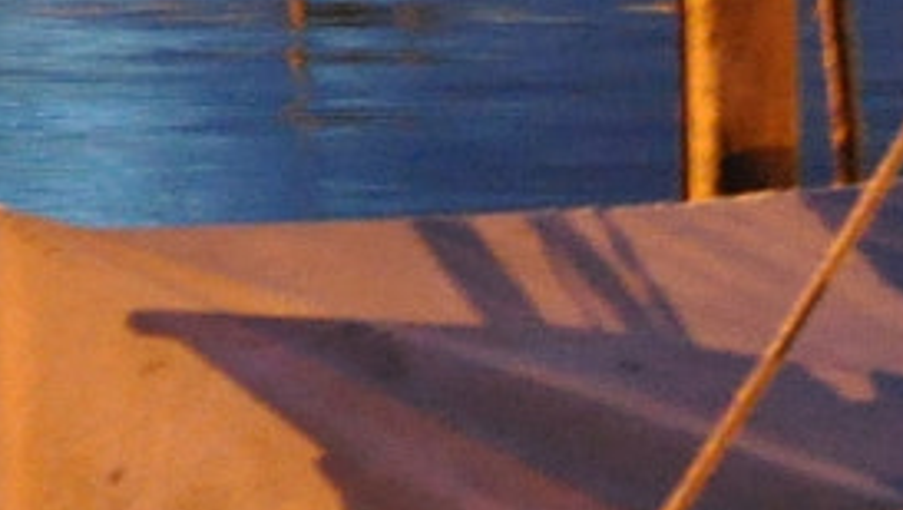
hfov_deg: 7.4
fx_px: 6206
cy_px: -255
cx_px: -1730
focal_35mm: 259
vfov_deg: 4.7
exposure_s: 1/2.5
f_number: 3.8
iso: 2000
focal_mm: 22
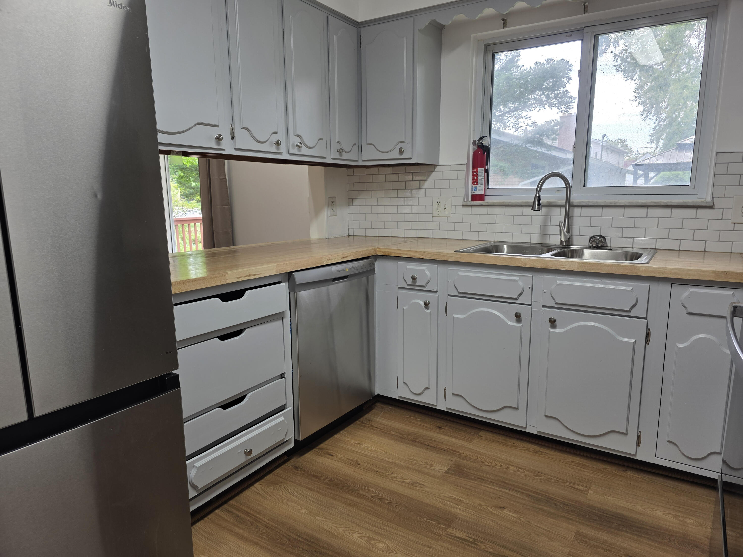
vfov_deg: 58.9
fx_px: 494
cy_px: 278
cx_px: 372
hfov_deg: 73.9
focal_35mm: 23
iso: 64
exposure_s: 1/120
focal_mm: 6.3
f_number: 1.7
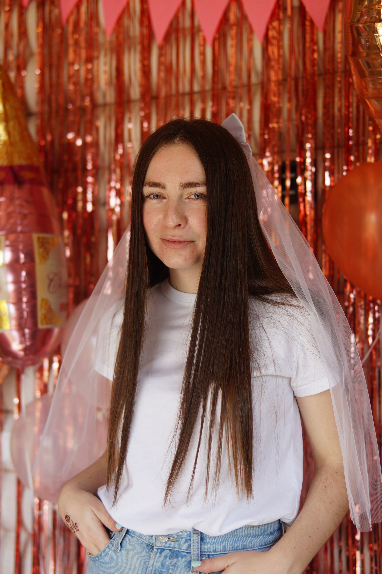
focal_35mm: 45
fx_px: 717
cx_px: 191
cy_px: 287
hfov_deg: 29.8
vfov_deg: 43.6
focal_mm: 30
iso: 100
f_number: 1.7
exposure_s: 1/200
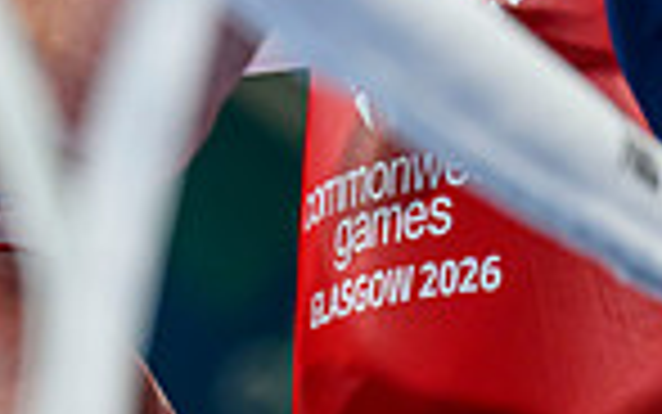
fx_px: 9421
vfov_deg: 2.5
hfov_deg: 4.0
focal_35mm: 522
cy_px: -385
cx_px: -576
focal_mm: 130
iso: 2000
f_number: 3.2
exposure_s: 1/2000
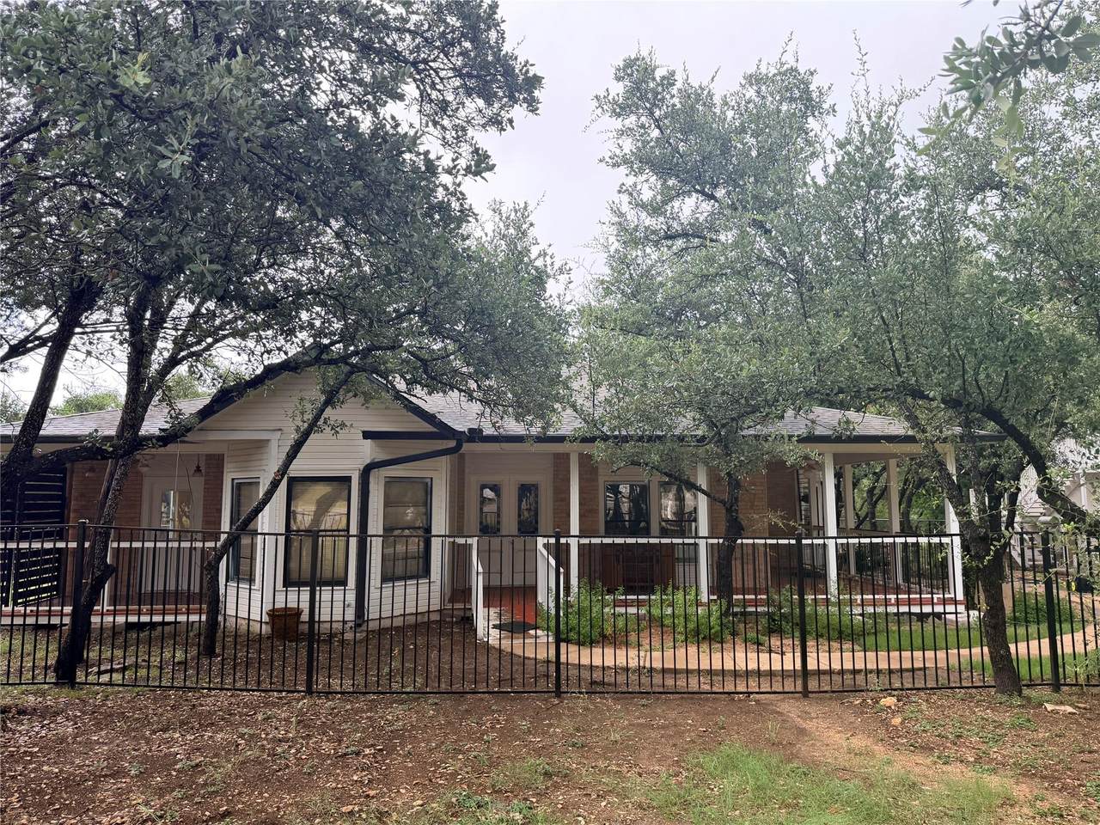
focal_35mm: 24
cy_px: 412
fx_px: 763
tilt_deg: +6.4
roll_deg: +1.5
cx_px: 550
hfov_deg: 71.6
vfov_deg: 56.8
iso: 100
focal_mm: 6.76
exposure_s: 1/521
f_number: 1.78
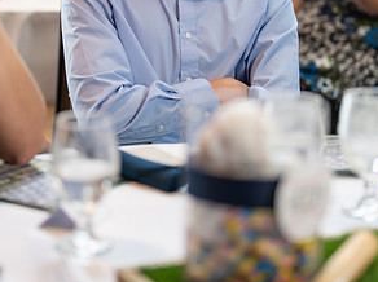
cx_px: 197
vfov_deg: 12.3
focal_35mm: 119
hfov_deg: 16.6
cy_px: 13
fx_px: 1297
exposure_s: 1/320
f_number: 1.2
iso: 250
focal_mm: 50
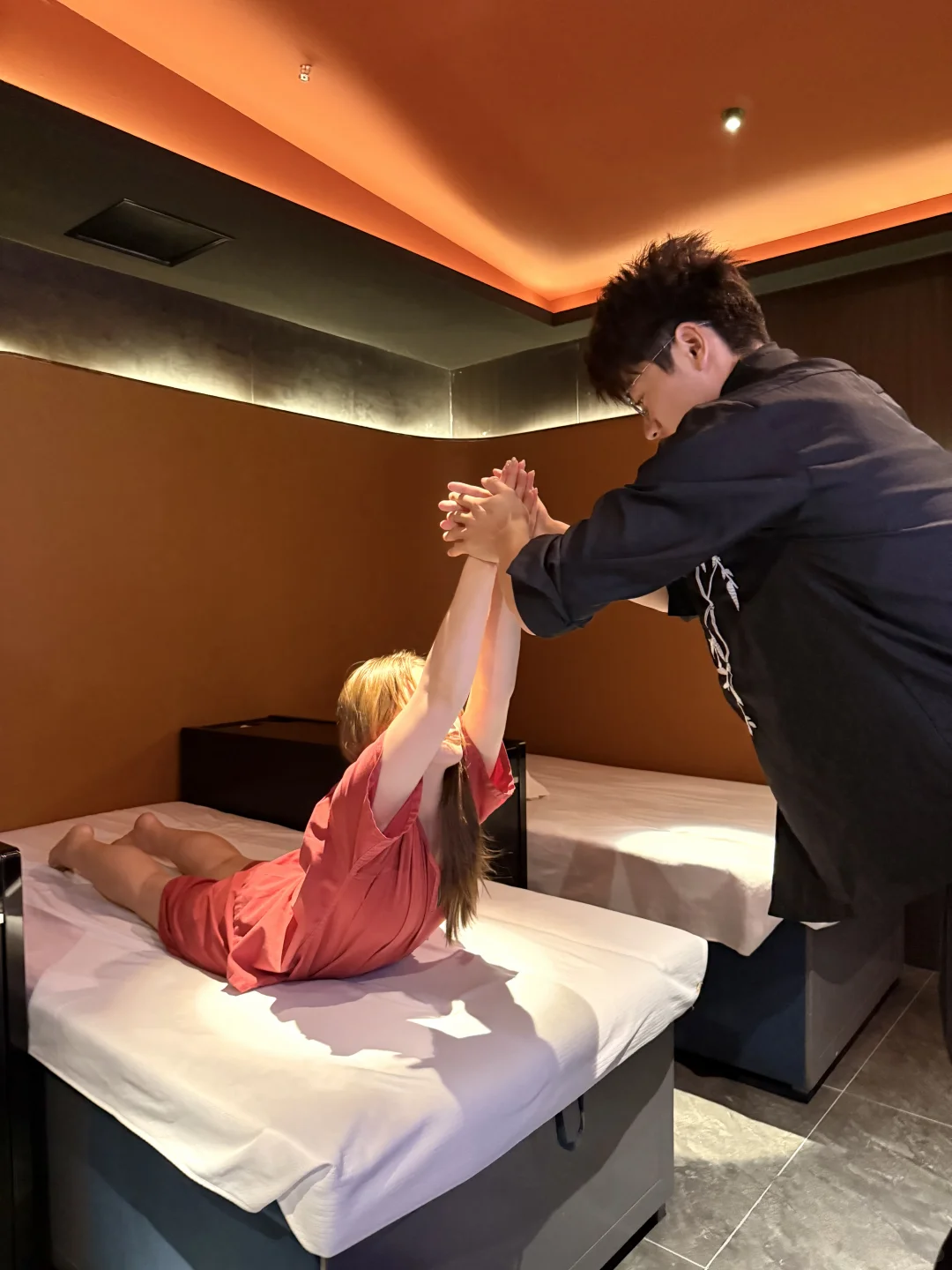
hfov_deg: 56.8
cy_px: 635
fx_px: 880
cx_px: 476
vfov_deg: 71.6
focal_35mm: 24
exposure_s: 1/34
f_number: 1.78
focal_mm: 6.76
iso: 1000
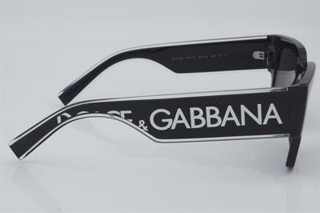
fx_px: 666
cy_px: 106
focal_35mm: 75
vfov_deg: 18.2
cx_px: 160
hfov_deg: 27.0
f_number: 32
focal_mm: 50
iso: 100
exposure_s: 1/4
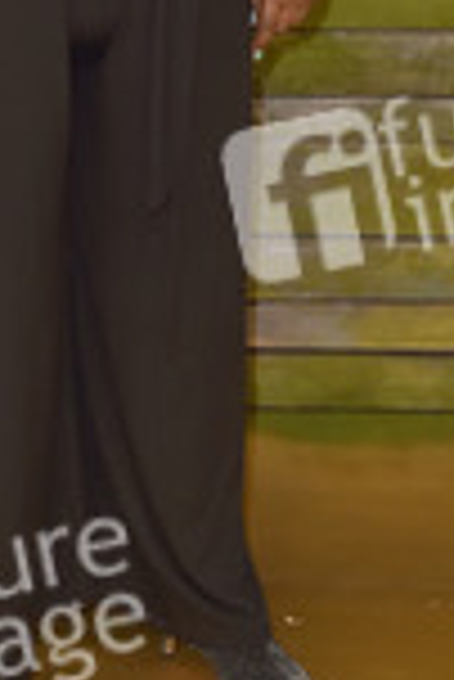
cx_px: 47
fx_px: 3246
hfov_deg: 8.0
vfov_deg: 11.8
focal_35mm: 172
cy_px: -50
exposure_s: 1/250
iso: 320
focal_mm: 65
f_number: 7.1
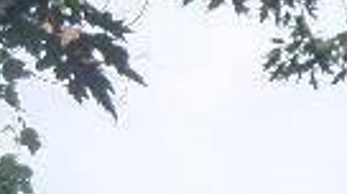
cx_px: 702
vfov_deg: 1.5
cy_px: 927
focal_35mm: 821
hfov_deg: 2.6
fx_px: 7542
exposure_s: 1/180
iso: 80
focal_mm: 17.9
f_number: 5.4
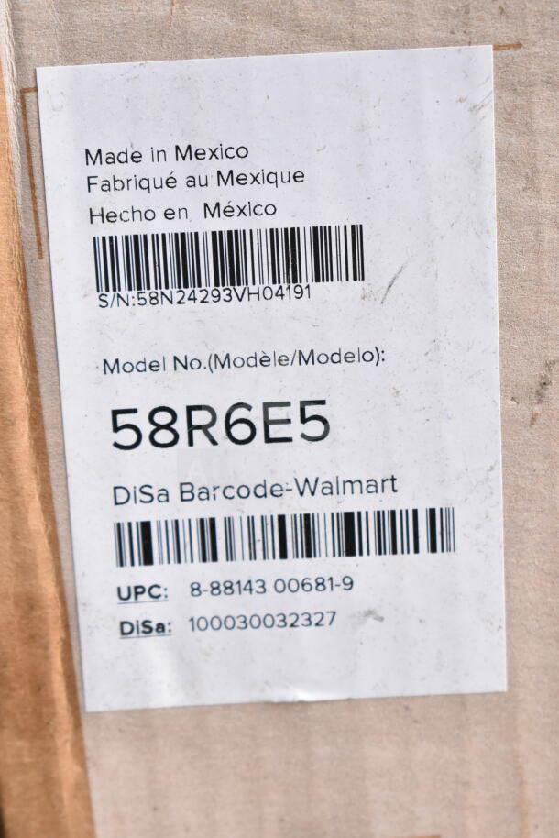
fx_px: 1920
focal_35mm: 82
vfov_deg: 24.6
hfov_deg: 16.6
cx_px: 280
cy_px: 419
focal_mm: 55
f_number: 7.1
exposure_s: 1/200
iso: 1600
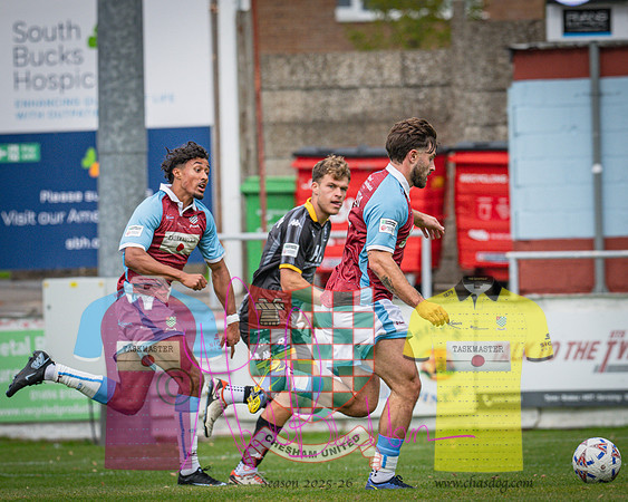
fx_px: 13934
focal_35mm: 750
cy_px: 227
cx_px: 226
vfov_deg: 2.1
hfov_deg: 2.6
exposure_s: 1/1600
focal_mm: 400
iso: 640
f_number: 6.3
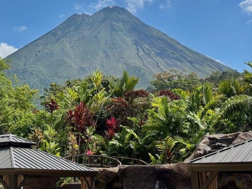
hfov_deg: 23.5
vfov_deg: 17.7
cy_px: 49
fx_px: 604
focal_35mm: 83
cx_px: 85
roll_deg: -0.3
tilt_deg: +12.2
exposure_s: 1/3788
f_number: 1.6
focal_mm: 5.96
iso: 32
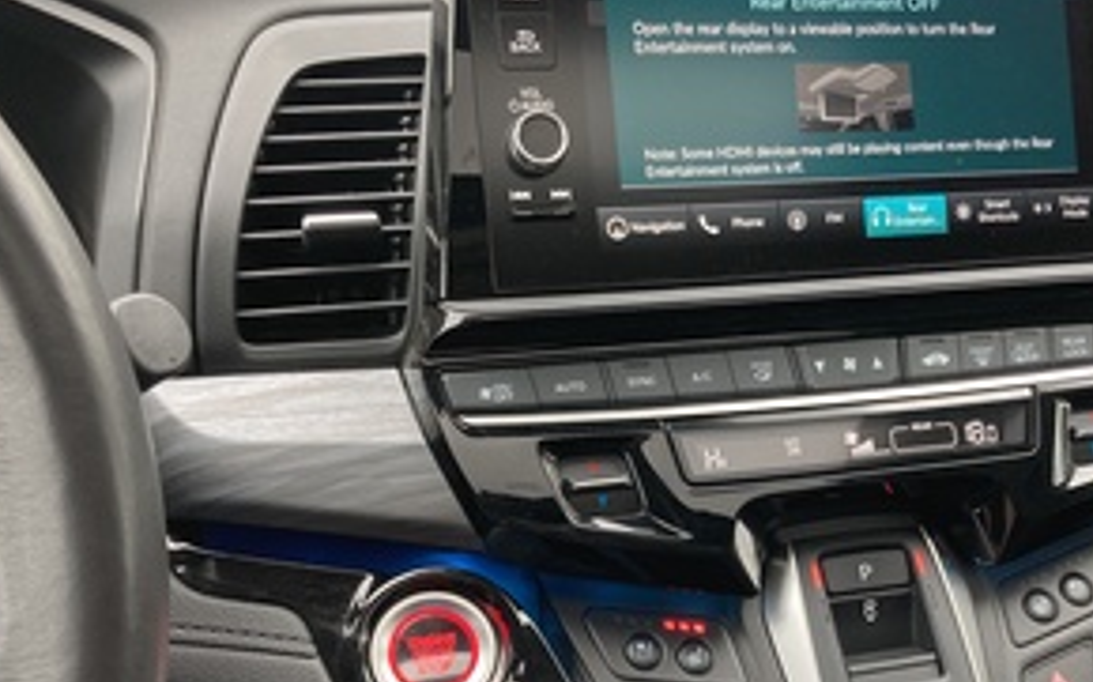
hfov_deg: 45.5
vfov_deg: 29.7
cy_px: 447
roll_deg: -5.0
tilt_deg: -25.8
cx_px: 735
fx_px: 1280
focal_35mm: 43
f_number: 1.8
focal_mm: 3.99
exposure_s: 1/60
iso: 100
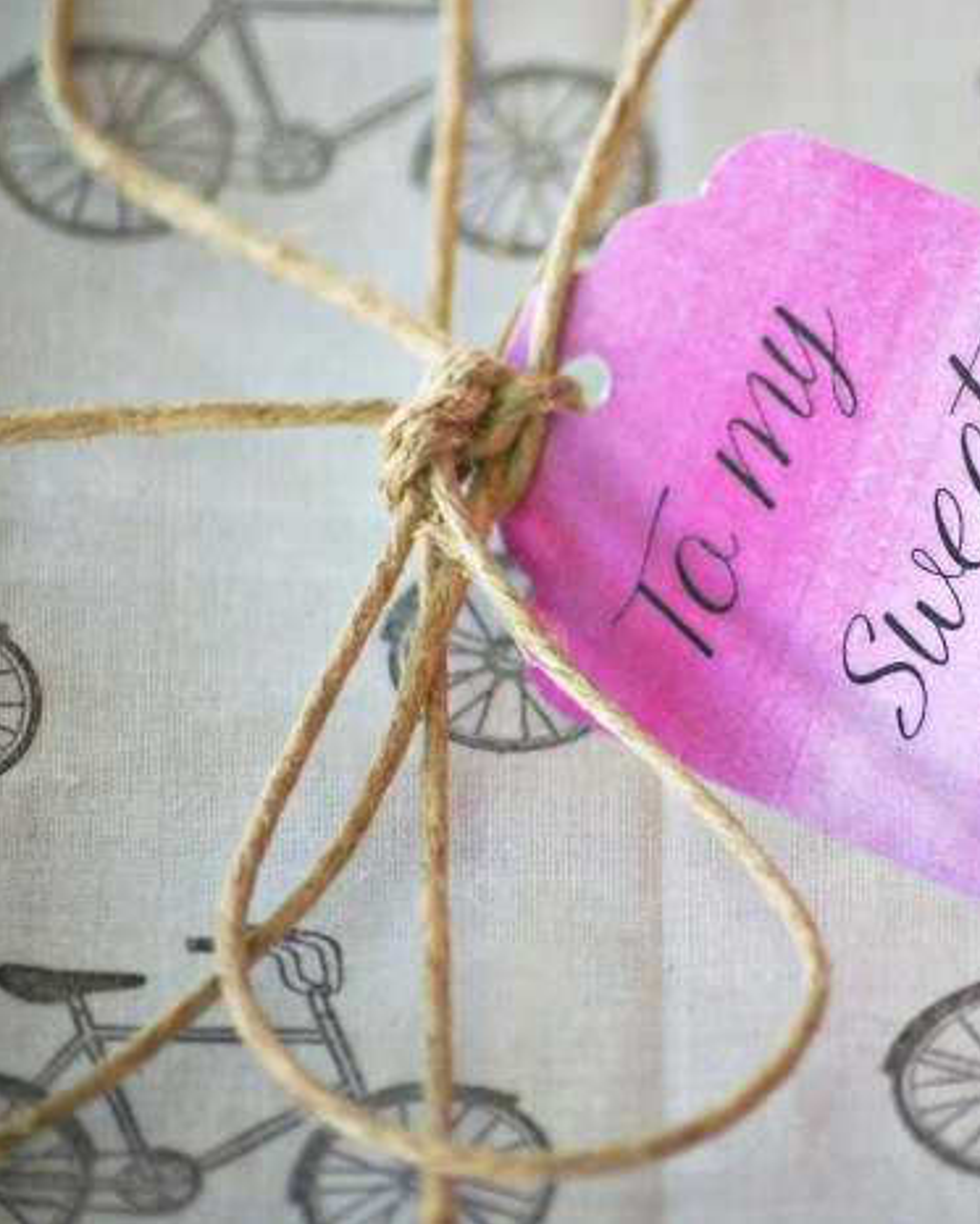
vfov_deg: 6.8
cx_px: 783
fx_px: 10355
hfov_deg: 5.4
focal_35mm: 286
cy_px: 613
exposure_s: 1/250
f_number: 4.5
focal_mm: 135
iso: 400
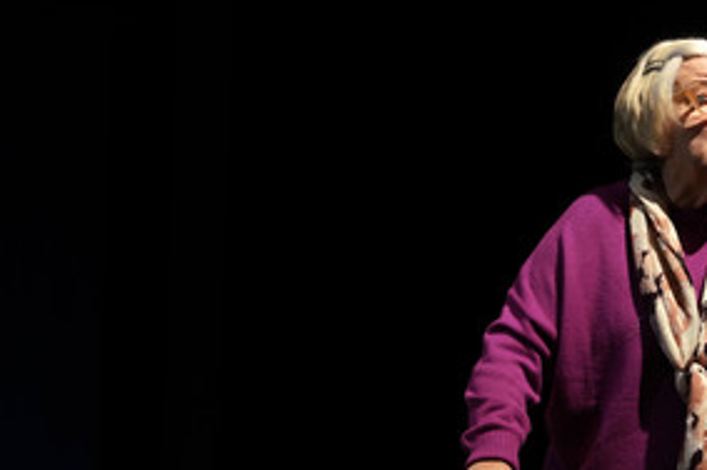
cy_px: 330
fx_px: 3256
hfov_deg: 12.3
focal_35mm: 166
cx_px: 561
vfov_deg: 8.2
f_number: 5.6
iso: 1600
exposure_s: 1/200
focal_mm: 104
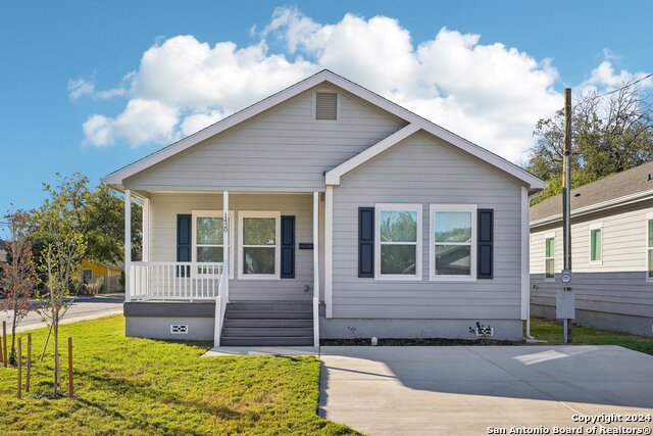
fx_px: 599
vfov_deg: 40.0
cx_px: 326
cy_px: 218
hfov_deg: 57.2
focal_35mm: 33
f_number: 8
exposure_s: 1/250
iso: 100
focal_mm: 33
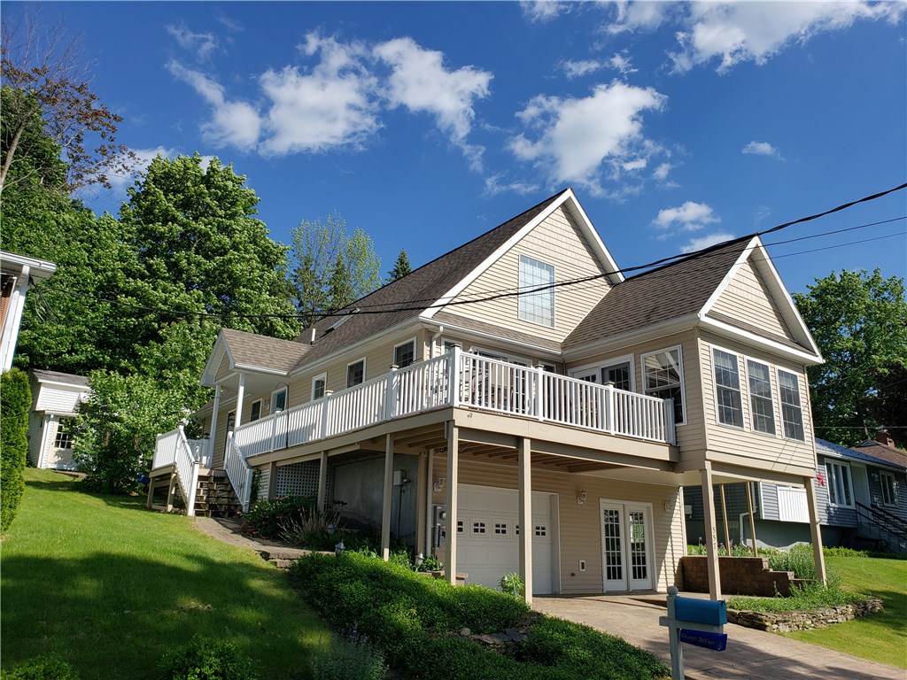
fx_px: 681
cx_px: 454
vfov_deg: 53.1
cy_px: 340
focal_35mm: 26
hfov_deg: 67.3
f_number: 2.4
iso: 50
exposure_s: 1/1813
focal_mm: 4.3
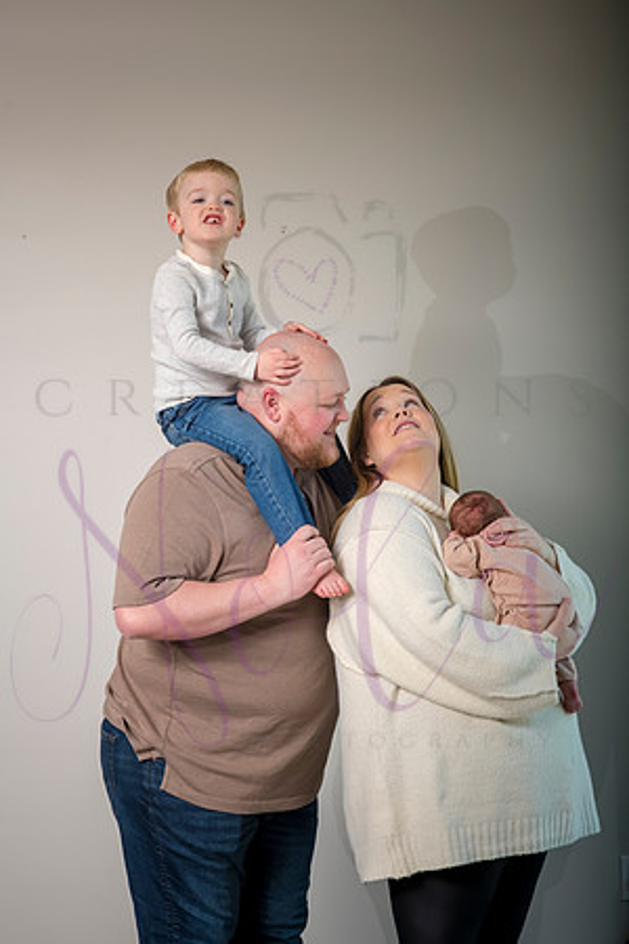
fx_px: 2228
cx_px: 314
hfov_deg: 16.1
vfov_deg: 23.9
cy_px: 472
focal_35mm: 85
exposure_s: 1/250
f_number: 8
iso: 500
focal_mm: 85
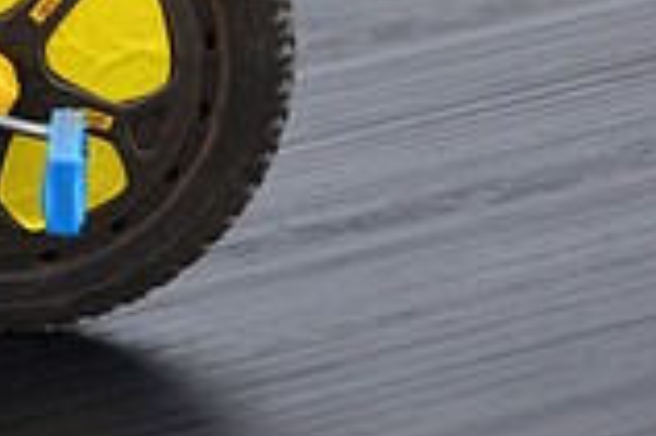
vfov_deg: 4.1
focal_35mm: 330
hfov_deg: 6.1
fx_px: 6007
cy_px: -116
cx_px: -511
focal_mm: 60
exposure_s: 1/1000
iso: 1000
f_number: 8
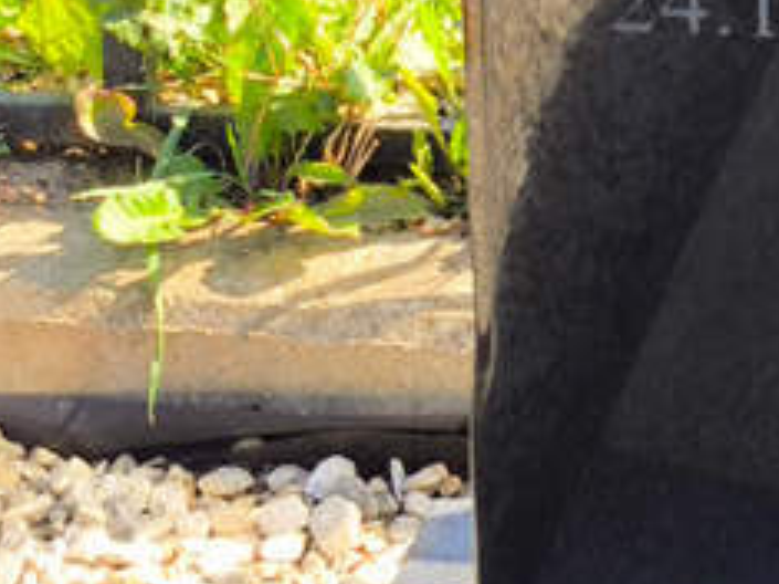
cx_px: 1281
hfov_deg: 11.0
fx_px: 3824
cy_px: -182
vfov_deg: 8.6
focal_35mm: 170
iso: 50
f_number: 1.7
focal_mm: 4.71
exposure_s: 1/240
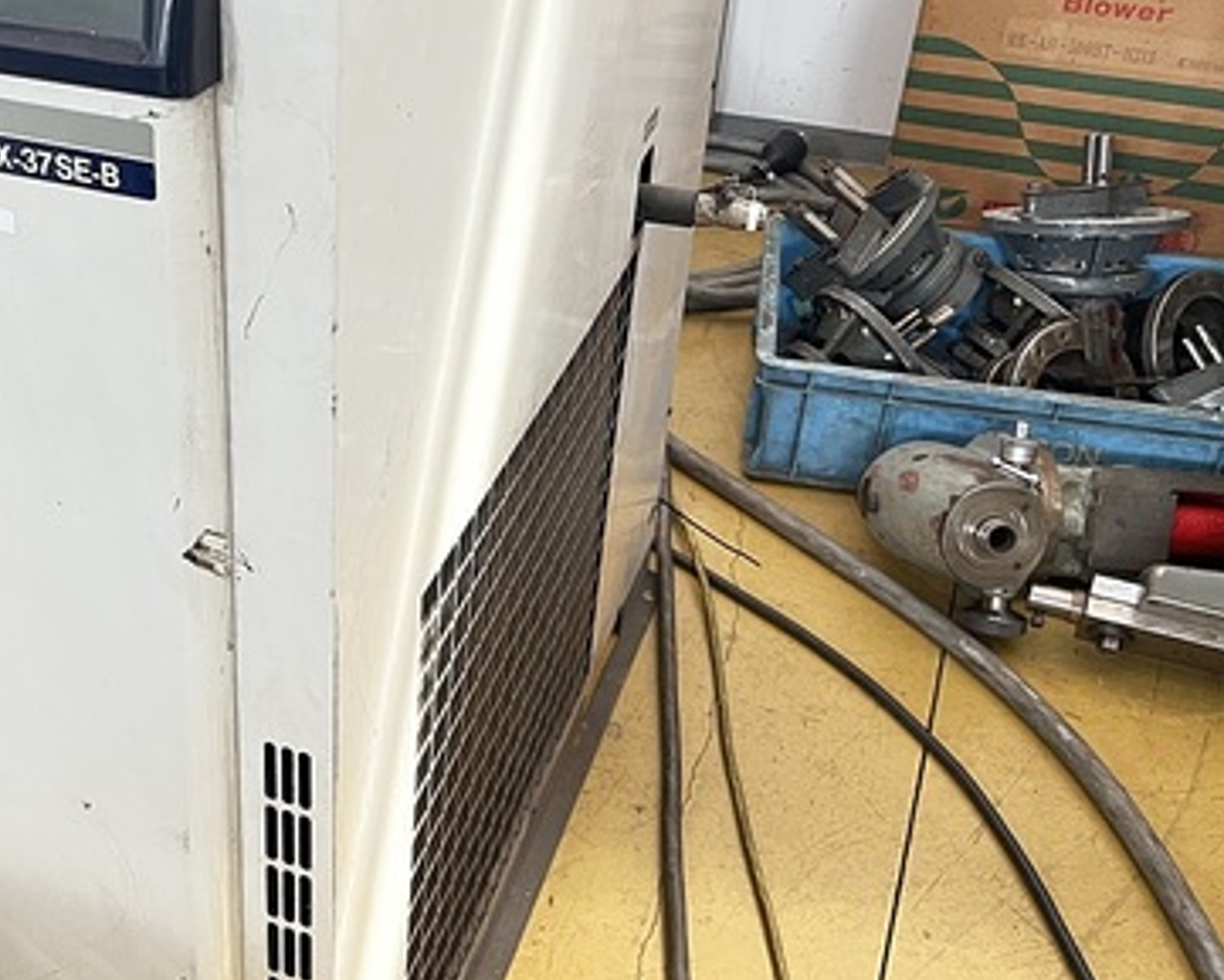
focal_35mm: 45
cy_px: 420
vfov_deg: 33.4
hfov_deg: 39.6
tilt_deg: -32.2
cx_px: 254
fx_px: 1631
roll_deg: +0.2
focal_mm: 5.7
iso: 320
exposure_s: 1/60
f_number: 1.5
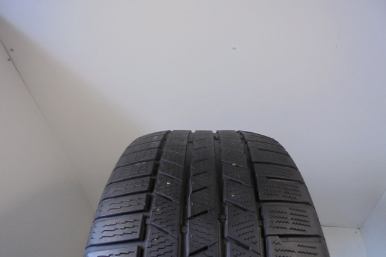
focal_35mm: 28
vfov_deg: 46.3
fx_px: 300
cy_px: 144
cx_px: 191
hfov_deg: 65.5
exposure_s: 1/60
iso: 100
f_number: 3.5
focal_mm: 4.6
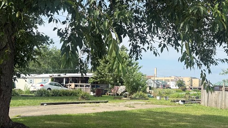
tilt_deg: +1.7
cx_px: 129
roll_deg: -1.8
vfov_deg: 22.1
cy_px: 89
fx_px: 326
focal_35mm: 54
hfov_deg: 38.4
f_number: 1.78
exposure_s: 1/2525
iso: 80
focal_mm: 6.76
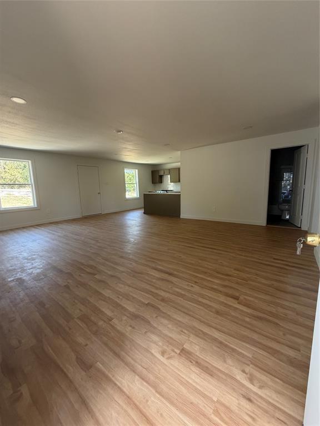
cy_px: 213
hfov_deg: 85.7
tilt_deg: -8.2
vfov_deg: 102.1
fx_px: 173
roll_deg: +1.7
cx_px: 160
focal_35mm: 14
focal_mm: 2.22
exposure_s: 1/121
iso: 250
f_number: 2.2
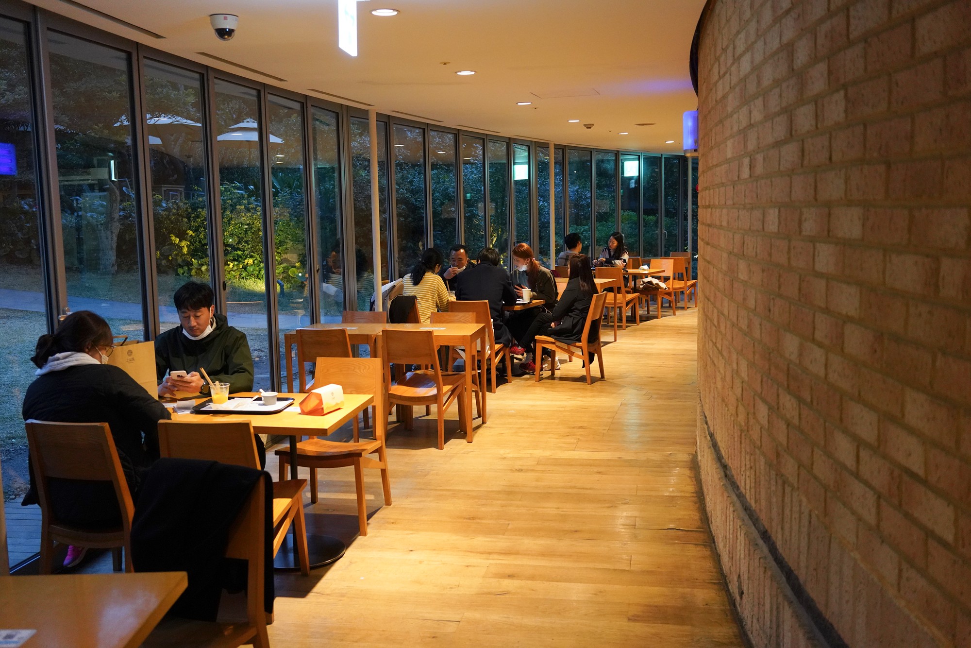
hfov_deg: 54.4
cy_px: 324
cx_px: 486
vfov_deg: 37.9
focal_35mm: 35
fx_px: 944
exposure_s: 1/100
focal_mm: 35
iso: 3200
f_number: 3.5
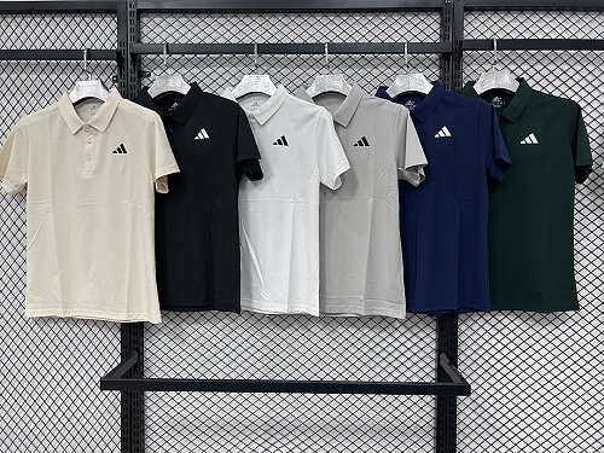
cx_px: 302
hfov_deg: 67.3
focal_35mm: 26
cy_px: 226
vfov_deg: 53.1
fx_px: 454
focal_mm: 5.7
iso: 125
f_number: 1.5
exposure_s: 1/87
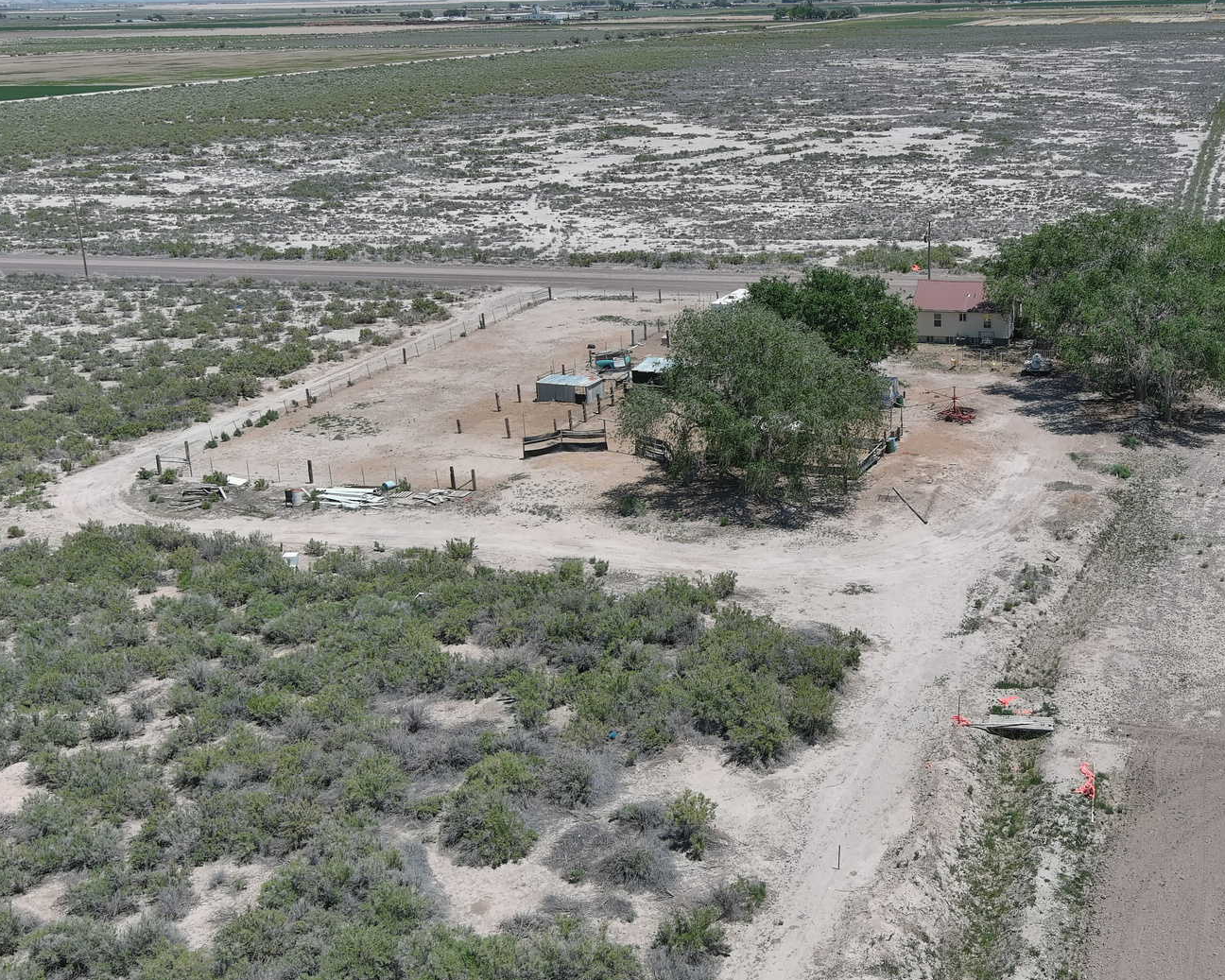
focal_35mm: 43
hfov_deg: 41.9
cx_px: 888
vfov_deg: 34.8
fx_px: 1559
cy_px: 391
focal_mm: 10.13
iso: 100
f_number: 2.8
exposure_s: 1/1600
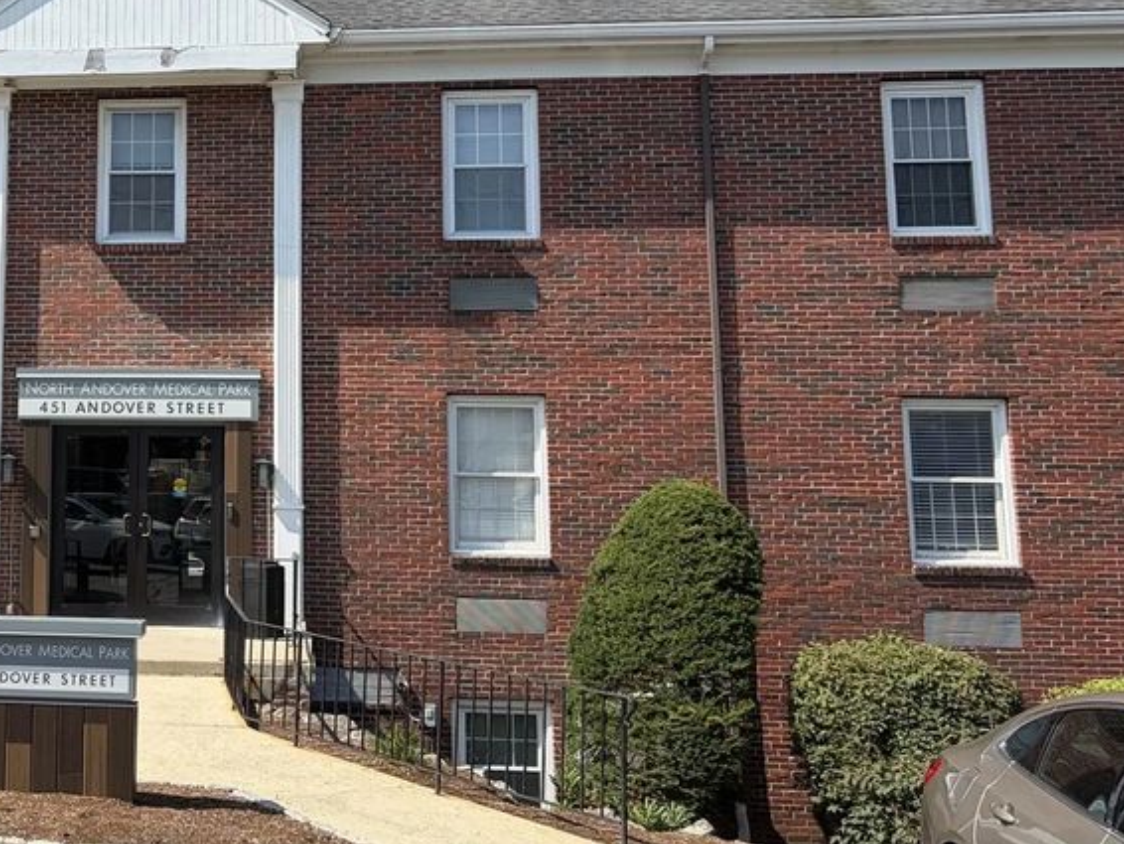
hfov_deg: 37.9
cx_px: 131
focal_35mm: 47
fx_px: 1527
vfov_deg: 30.6
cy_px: 274
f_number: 1.6
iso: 50
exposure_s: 1/2451
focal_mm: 5.96
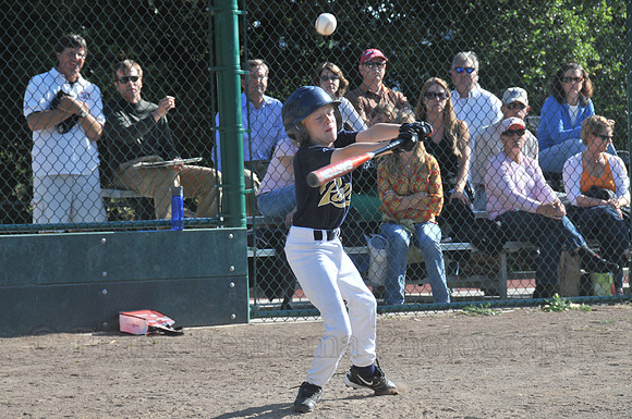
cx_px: 316
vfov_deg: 8.1
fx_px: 2945
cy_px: 210
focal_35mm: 168
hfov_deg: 12.2
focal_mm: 112
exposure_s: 1/500
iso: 400
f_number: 11
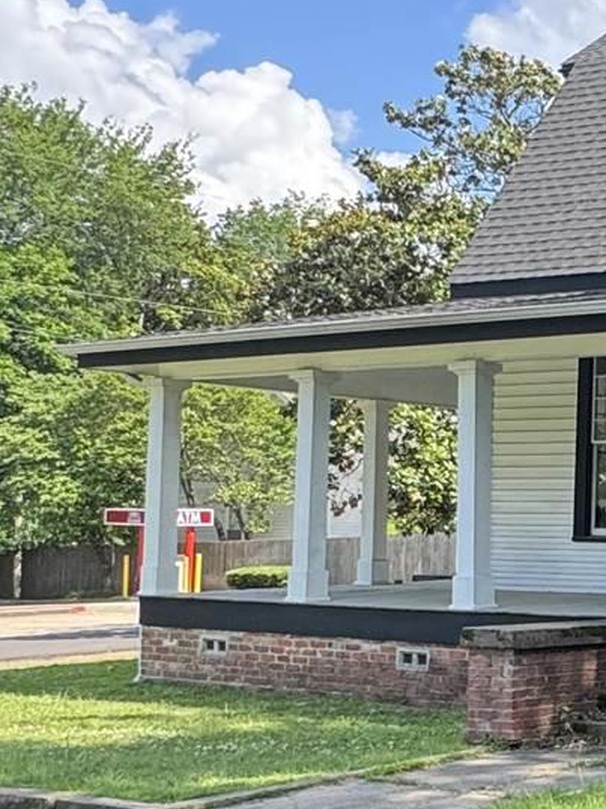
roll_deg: +0.4
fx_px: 1402
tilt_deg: +2.5
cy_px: 460
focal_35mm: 60
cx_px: 983
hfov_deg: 20.0
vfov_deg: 32.2
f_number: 2.2
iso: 40
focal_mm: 2.22
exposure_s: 1/501
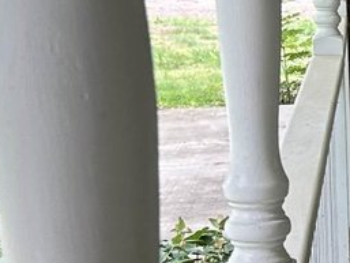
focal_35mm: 162
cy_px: 142
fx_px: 1639
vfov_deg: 9.2
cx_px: 971
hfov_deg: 9.9
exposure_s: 1/121
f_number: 1.5
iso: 64
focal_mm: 5.7
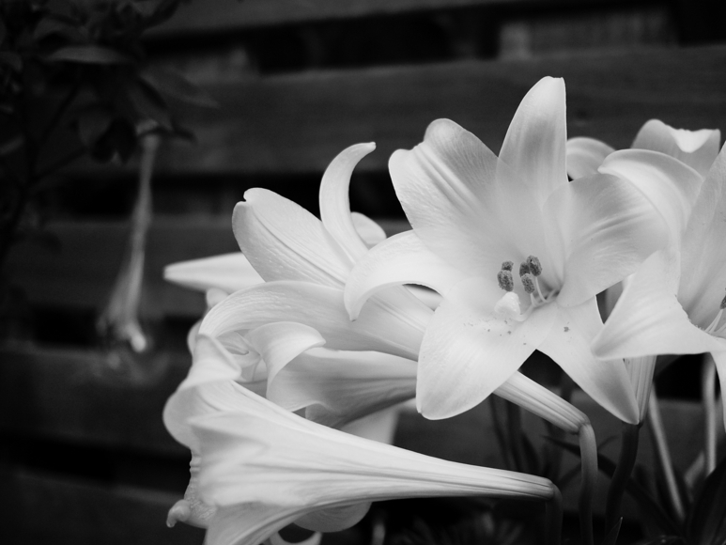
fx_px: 1112
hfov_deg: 36.0
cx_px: 440
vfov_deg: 27.5
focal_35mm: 53
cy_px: 283
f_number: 1.7
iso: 200
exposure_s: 1/2000
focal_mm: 20
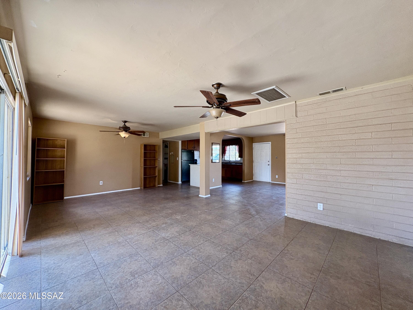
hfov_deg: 102.1
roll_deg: +0.2
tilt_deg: +1.4
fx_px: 167
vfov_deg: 85.7
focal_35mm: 14
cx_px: 206
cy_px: 155
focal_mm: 2.22
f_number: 2.2
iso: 125
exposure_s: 1/99
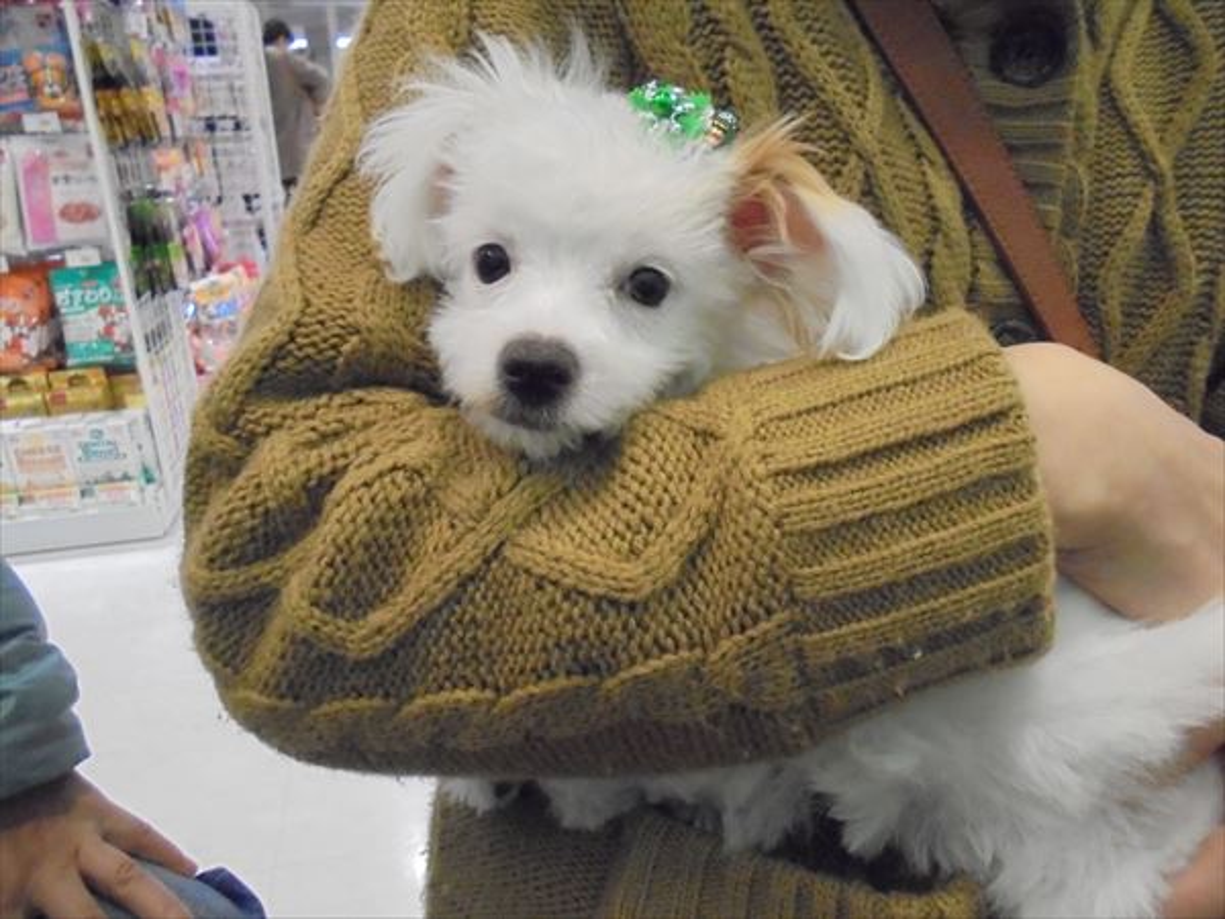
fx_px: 920
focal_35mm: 26
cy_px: 460
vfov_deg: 53.1
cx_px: 612
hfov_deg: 67.3
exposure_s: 1/125
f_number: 3.5
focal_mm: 4.6
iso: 800
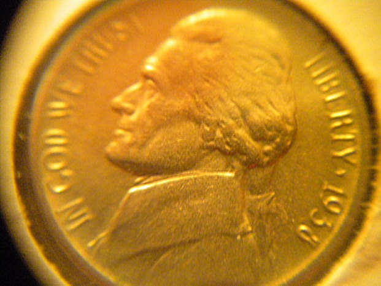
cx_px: 190
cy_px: 143
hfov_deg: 52.6
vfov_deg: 40.7
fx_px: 385
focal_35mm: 35
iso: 800
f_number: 3.1
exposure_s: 1/8.5
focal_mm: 6.3
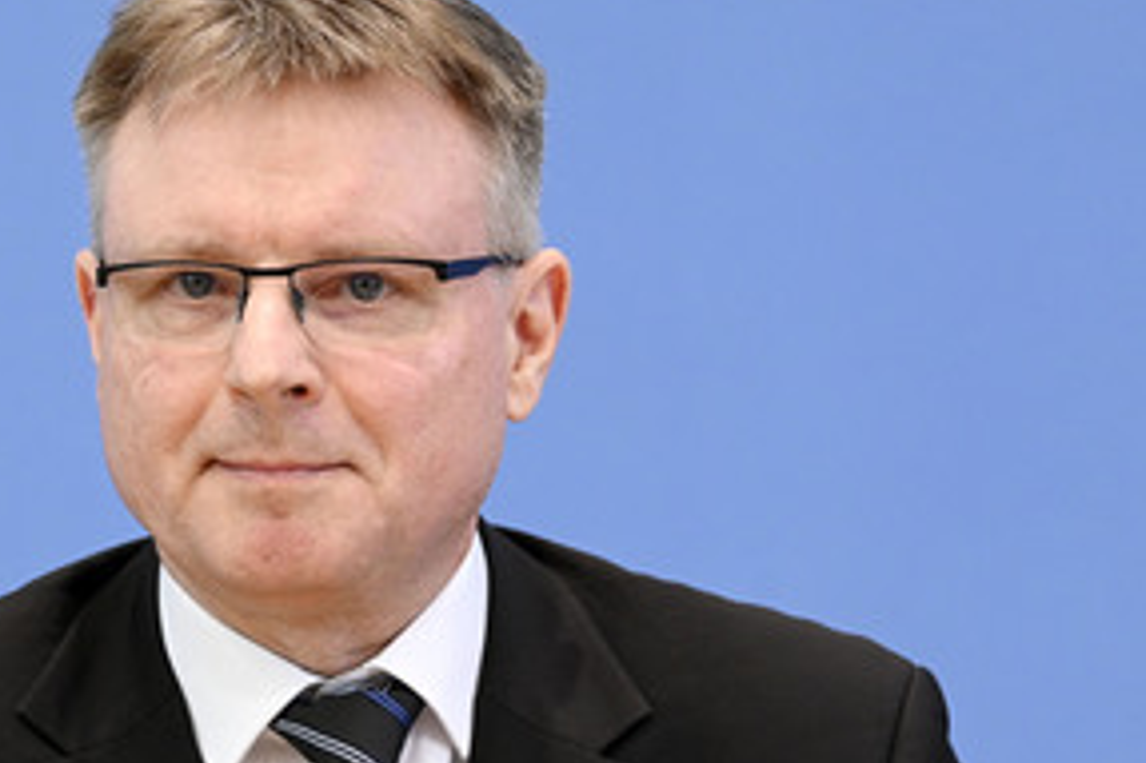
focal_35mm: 176
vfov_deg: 7.8
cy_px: 475
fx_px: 5599
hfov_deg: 11.7
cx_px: 325
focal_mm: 112
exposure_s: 1/640
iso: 3200
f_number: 5
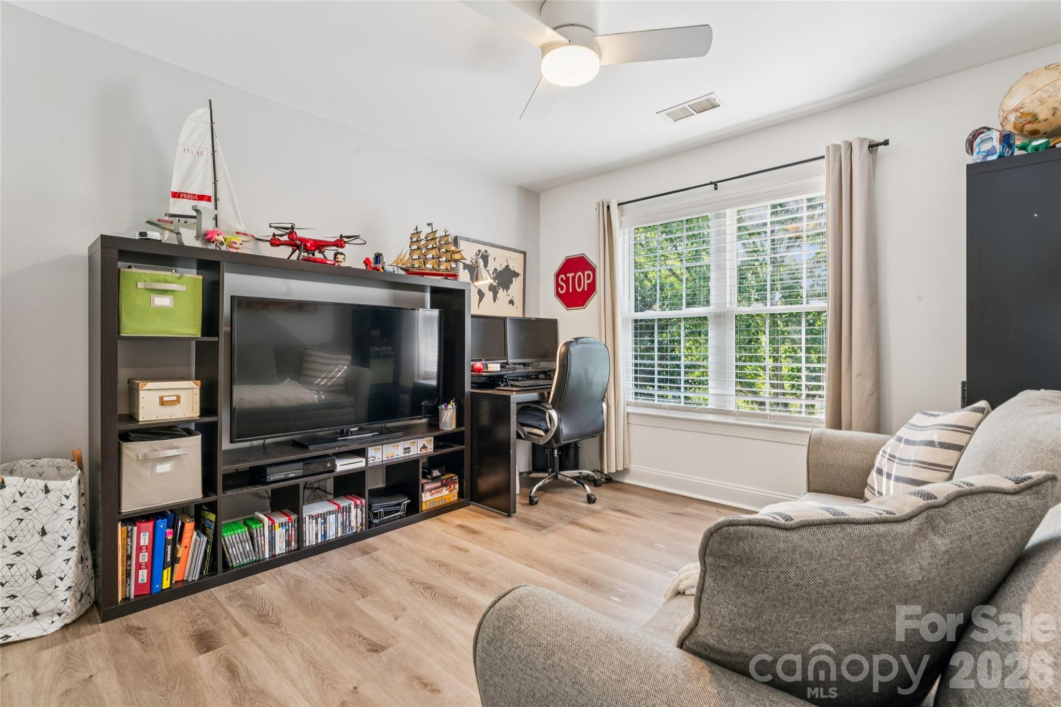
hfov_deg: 96.0
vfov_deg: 73.1
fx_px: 477
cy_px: 354
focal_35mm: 16
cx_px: 530
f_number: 13
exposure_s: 1/2
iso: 200
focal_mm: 16.2
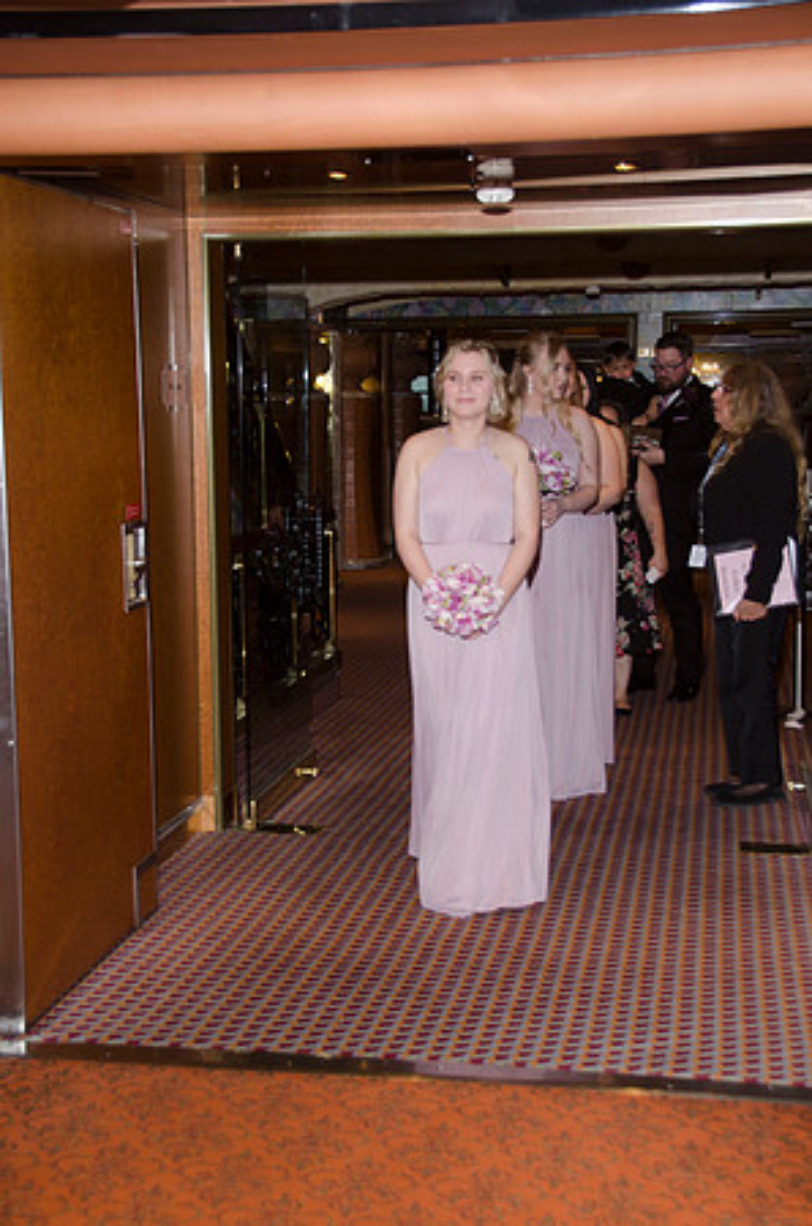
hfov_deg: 26.4
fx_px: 1733
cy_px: 613
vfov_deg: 39.0
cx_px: 406
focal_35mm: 51
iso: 400
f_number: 5.6
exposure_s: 1/60
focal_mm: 34
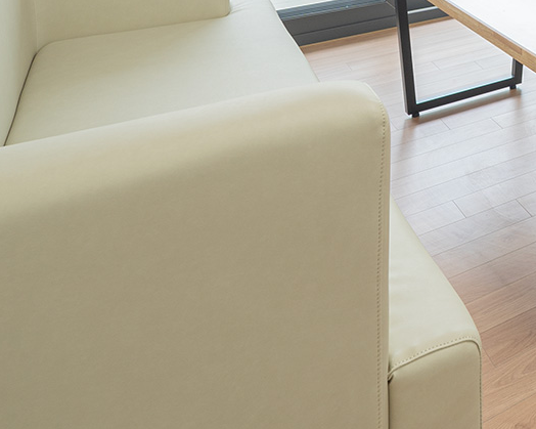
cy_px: -222
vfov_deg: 25.4
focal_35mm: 44
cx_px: 670
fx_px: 698
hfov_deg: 33.0
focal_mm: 12
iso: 100
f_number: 9
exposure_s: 1/8
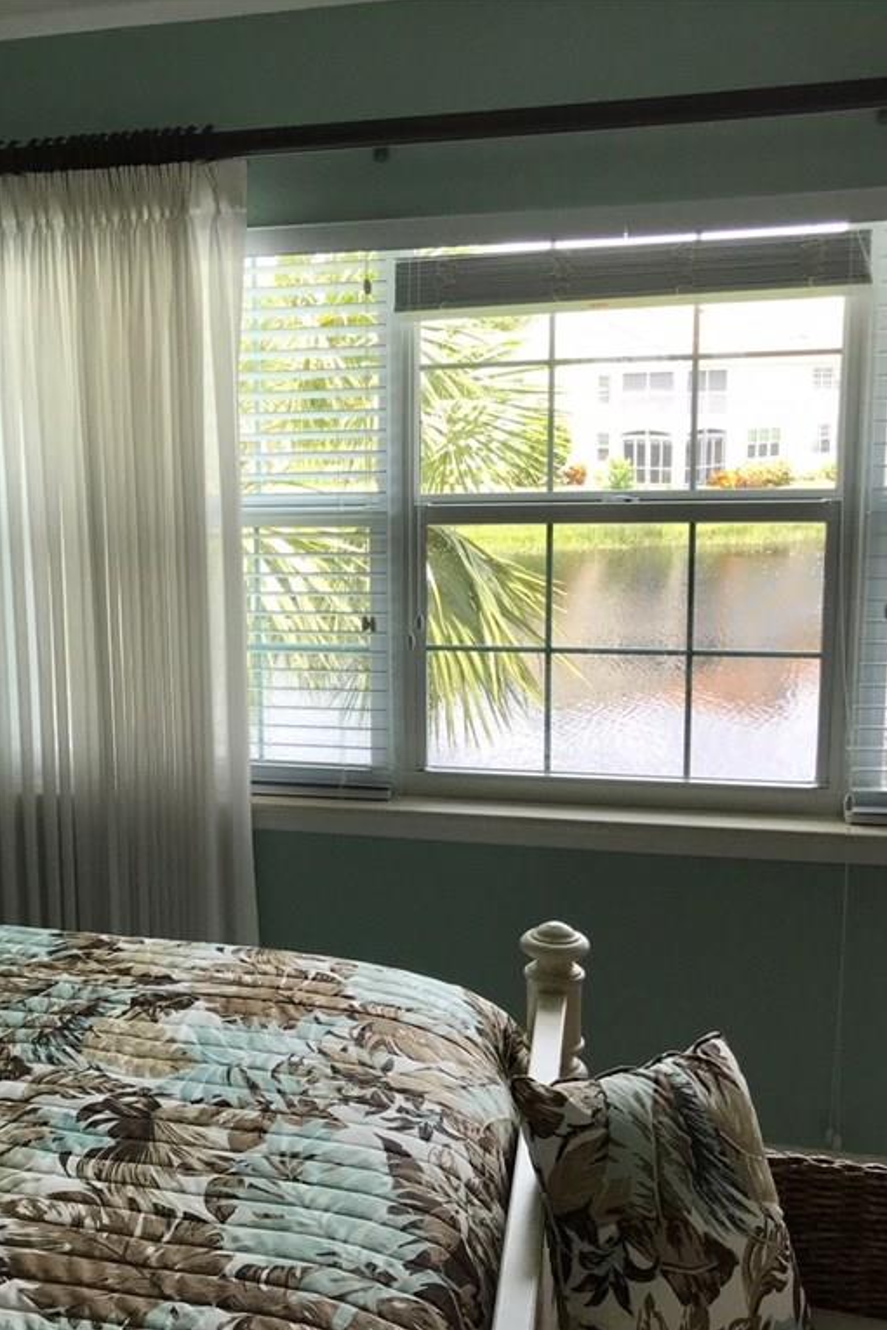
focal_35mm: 39
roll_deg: +3.0
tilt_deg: -9.6
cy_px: 664
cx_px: 219
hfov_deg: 33.5
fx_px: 1441
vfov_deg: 49.6
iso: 32
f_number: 1.8
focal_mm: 3.99
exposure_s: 1/120
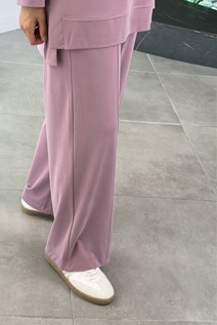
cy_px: 118
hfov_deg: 20.8
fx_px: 586
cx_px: 59
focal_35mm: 65
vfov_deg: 30.8
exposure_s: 1/208
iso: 125
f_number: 1.78
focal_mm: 6.76
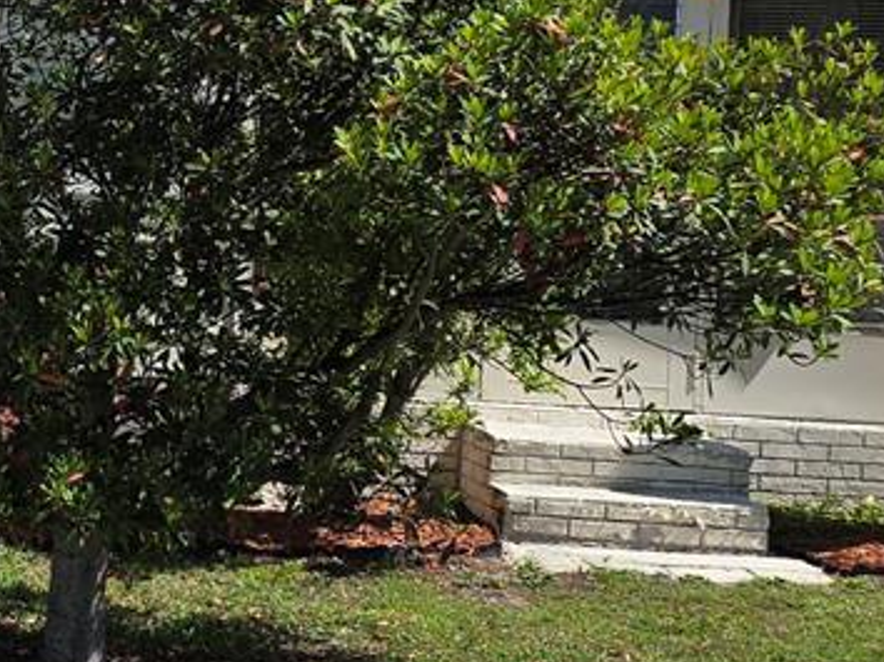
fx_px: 2654
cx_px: -492
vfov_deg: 14.2
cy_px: 192
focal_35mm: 104
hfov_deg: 16.9
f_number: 1.7
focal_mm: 6.3
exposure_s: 1/986
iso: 12
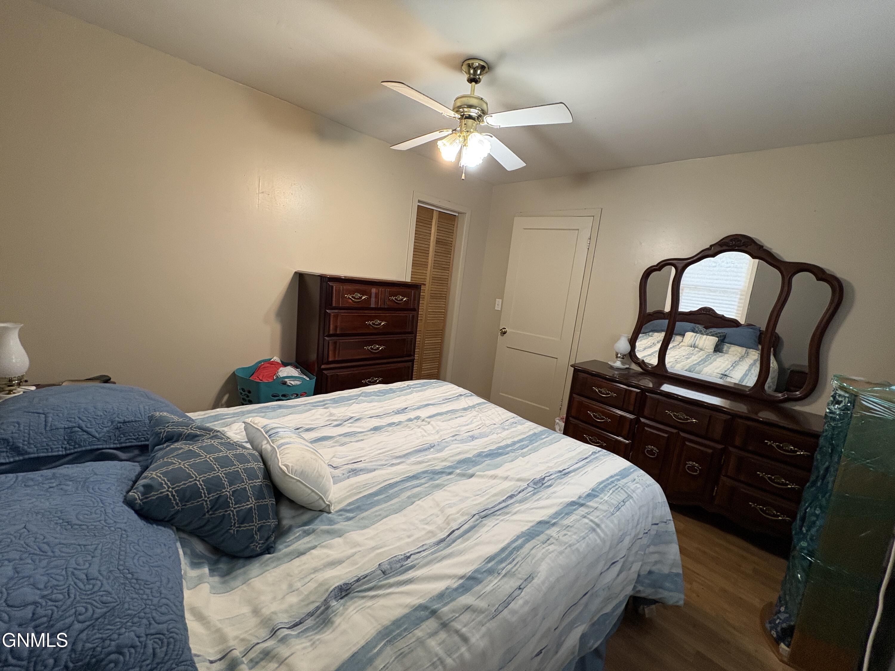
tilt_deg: -9.4
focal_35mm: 14
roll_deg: -6.0
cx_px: 448
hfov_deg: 102.1
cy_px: 336
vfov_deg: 85.7
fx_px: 362
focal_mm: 2.22
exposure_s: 1/60
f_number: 2.2
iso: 250
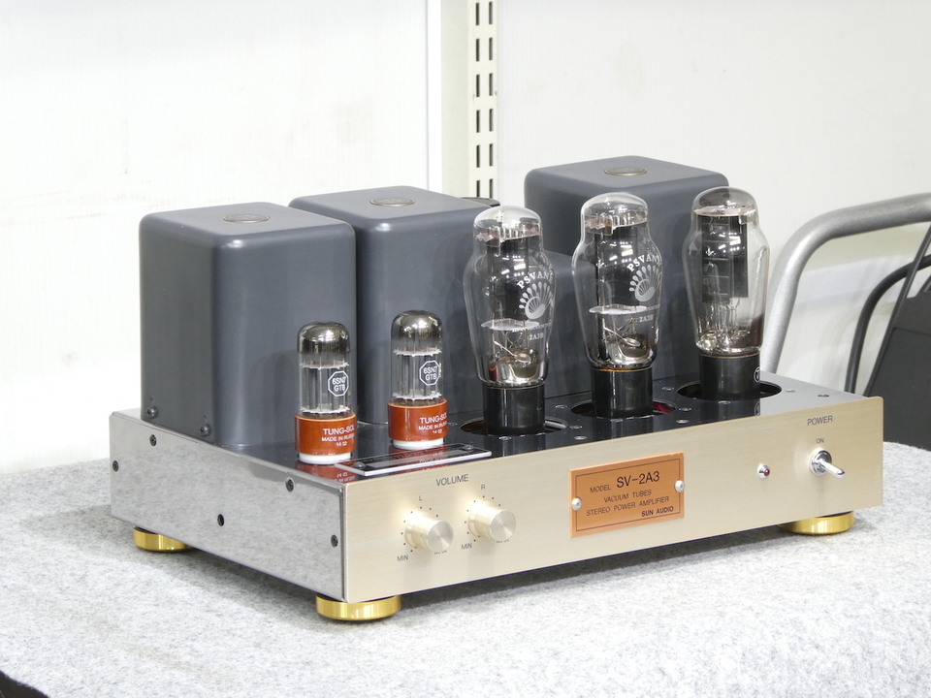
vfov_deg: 10.4
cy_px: 349
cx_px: 466
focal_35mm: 143
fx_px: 3846
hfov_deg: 13.8
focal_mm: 25.6
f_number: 5.4
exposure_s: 1/4
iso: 200
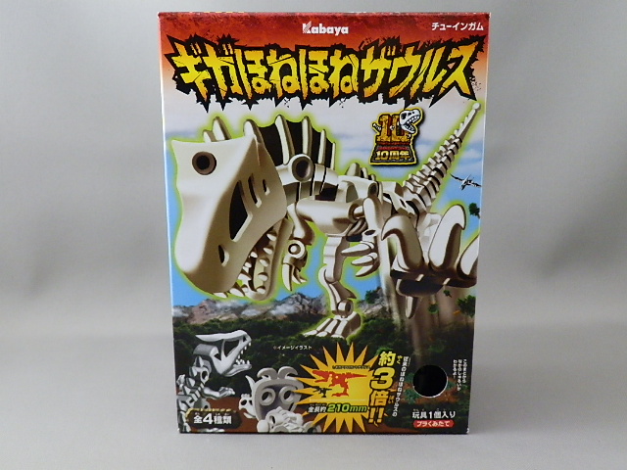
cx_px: 314
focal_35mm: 34
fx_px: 616
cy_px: 235
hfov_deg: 54.0
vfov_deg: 41.8
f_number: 3.5
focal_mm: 6.17
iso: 320
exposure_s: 1/8
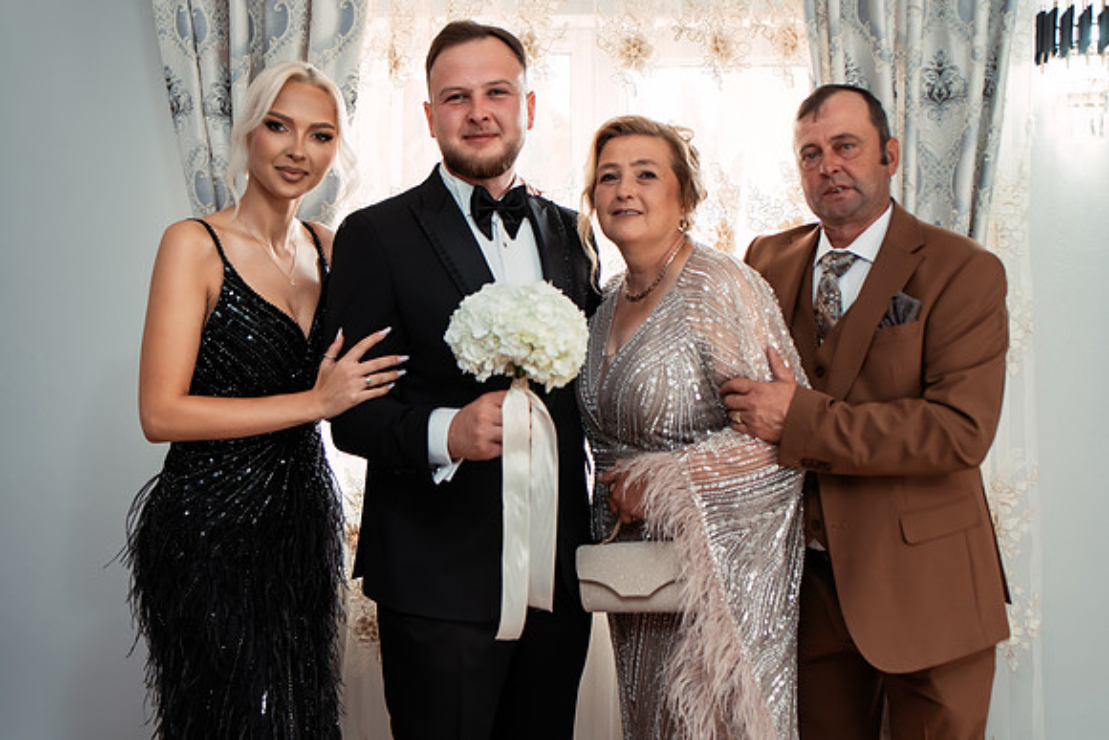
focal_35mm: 36
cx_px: 541
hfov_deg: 52.5
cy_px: 370
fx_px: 1124
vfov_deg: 36.4
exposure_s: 1/250
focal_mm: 35
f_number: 2.8
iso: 500
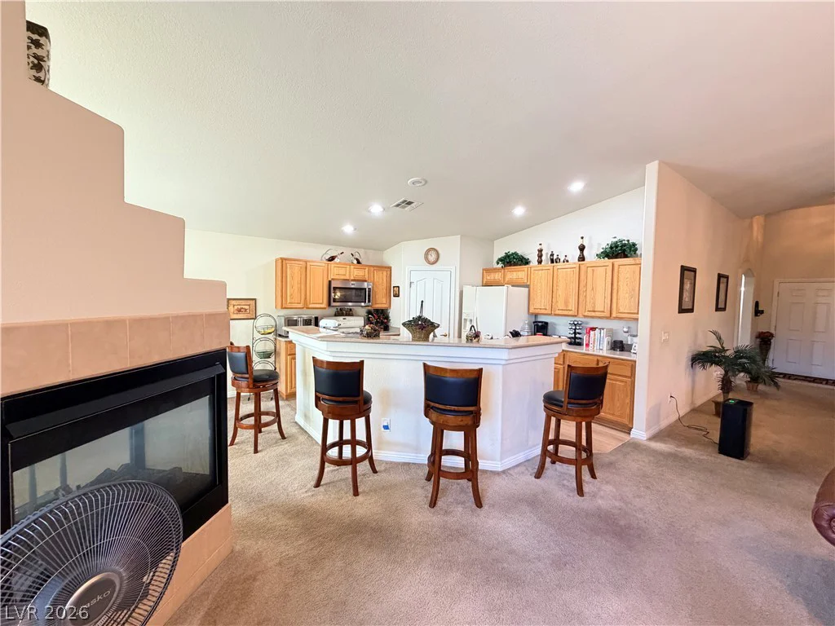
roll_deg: -0.5
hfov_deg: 102.1
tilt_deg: -3.3
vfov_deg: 85.7
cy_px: 313
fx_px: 338
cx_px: 418
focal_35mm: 14
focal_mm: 2.22
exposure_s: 1/60
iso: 400
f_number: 2.2
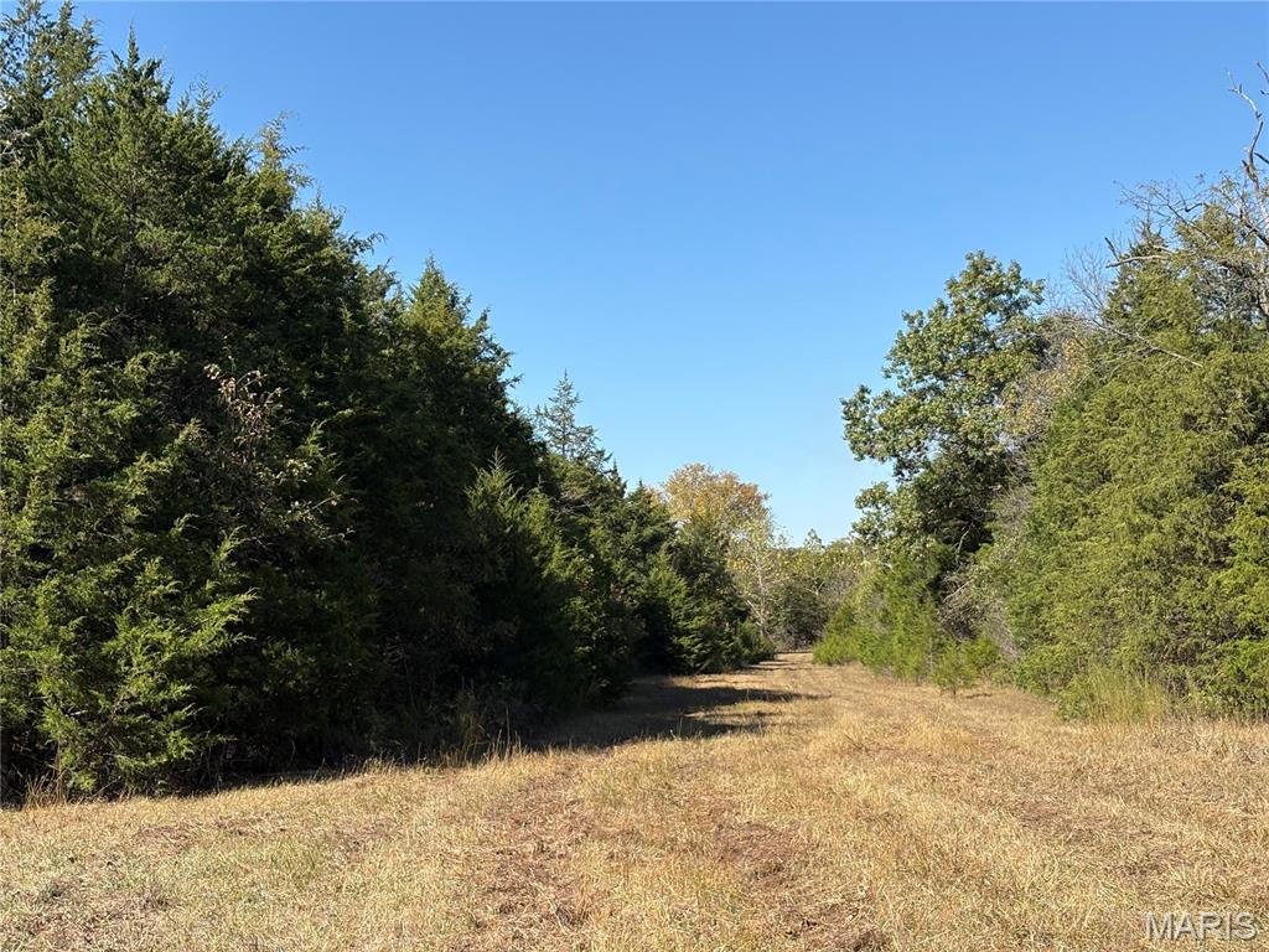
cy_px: 476
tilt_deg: +4.3
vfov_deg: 28.0
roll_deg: +1.0
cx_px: 634
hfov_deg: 36.8
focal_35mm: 52
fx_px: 1906
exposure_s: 1/2141
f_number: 1.6
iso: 32
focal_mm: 5.96
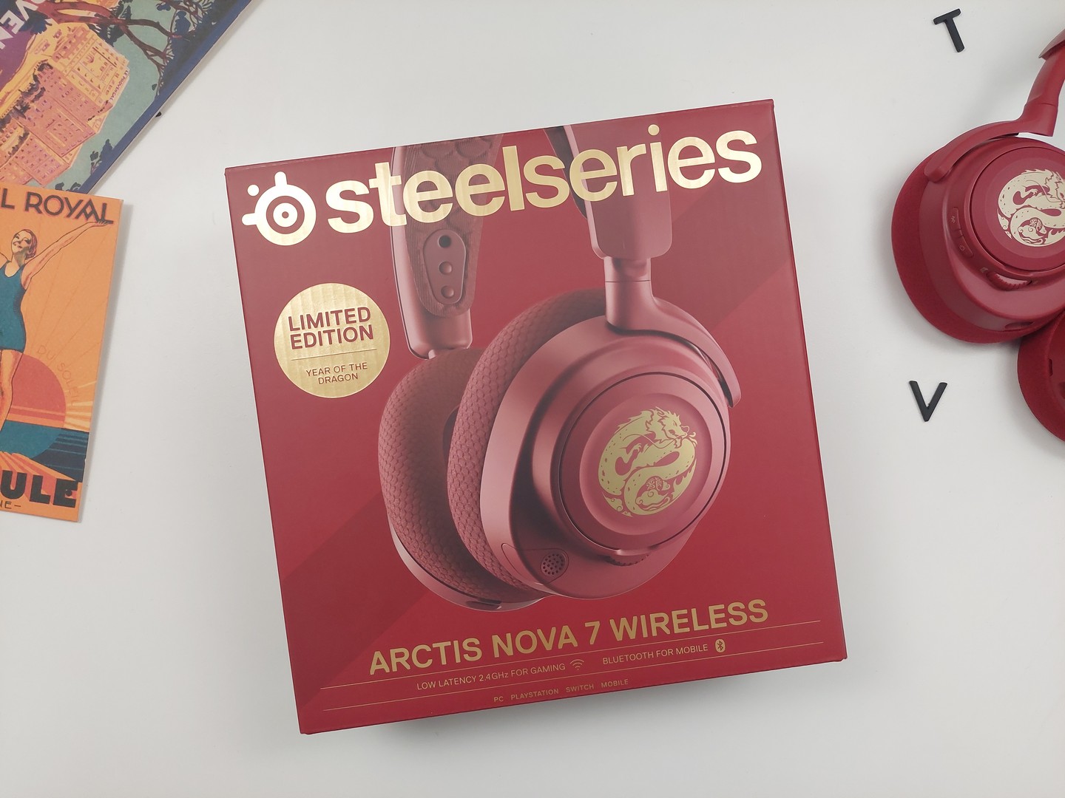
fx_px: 738
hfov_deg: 71.6
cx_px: 532
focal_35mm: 24
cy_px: 399
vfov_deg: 56.8
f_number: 1.8
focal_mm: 5.23
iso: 125
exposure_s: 1/120
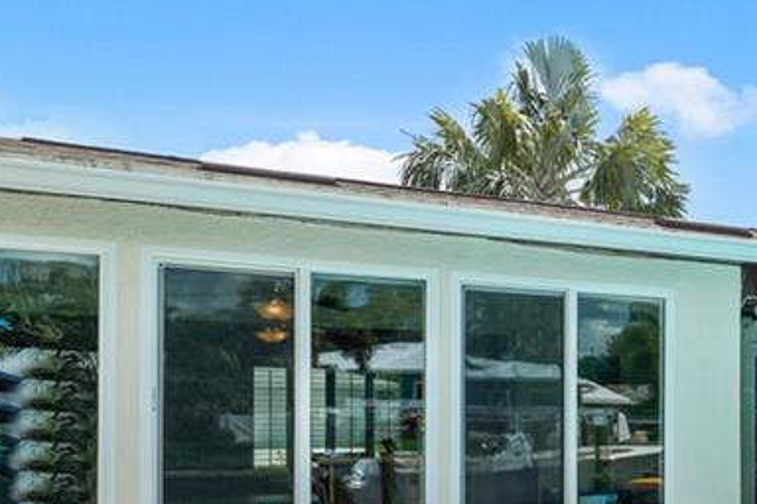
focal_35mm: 50
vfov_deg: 25.9
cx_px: 980
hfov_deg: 31.0
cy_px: 474
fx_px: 1051
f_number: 8
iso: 100
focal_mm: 12
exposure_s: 1/200
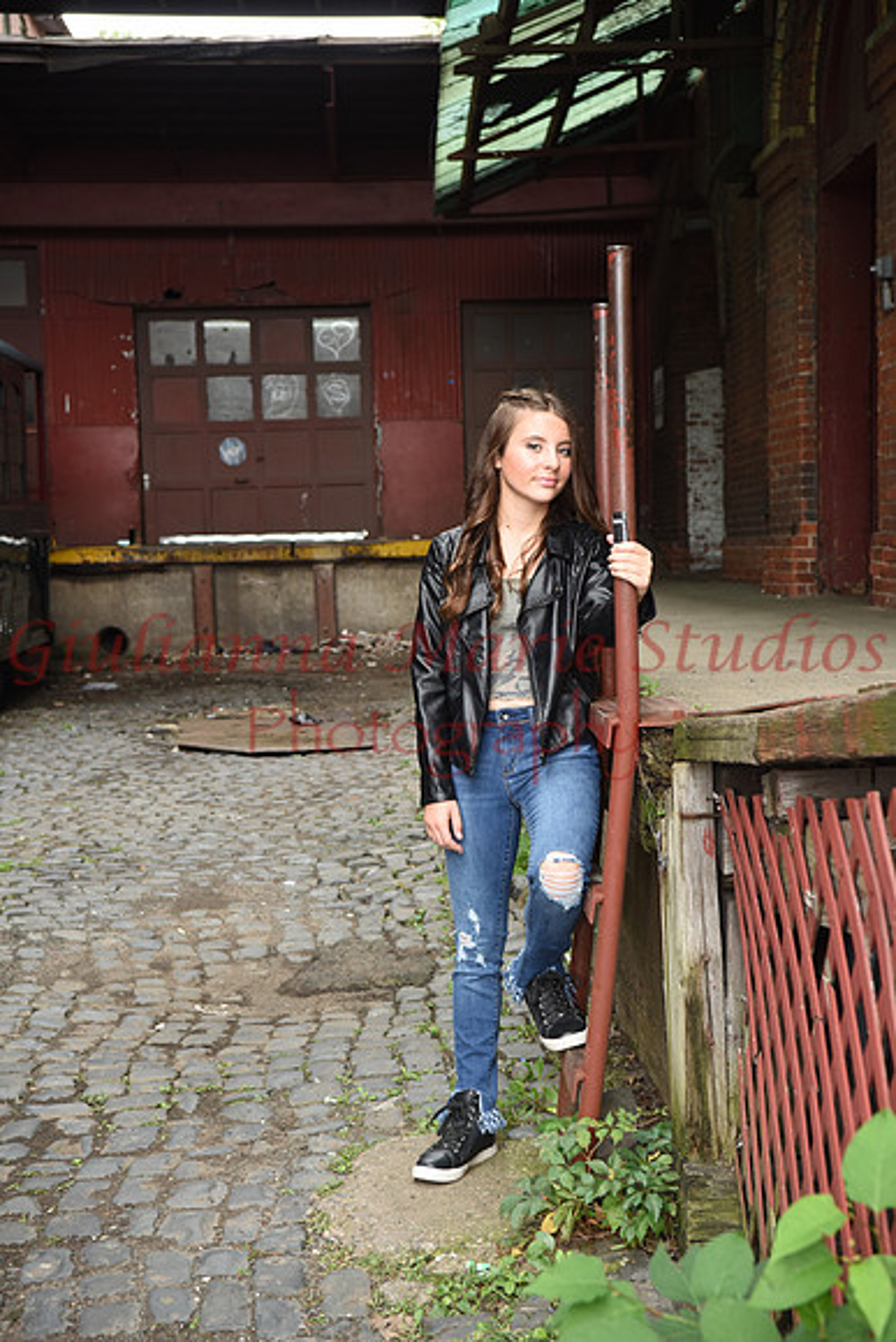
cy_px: 671
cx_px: 448
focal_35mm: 55
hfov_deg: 24.6
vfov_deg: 36.2
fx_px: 2052
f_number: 6.3
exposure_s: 1/100
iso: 500
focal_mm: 55
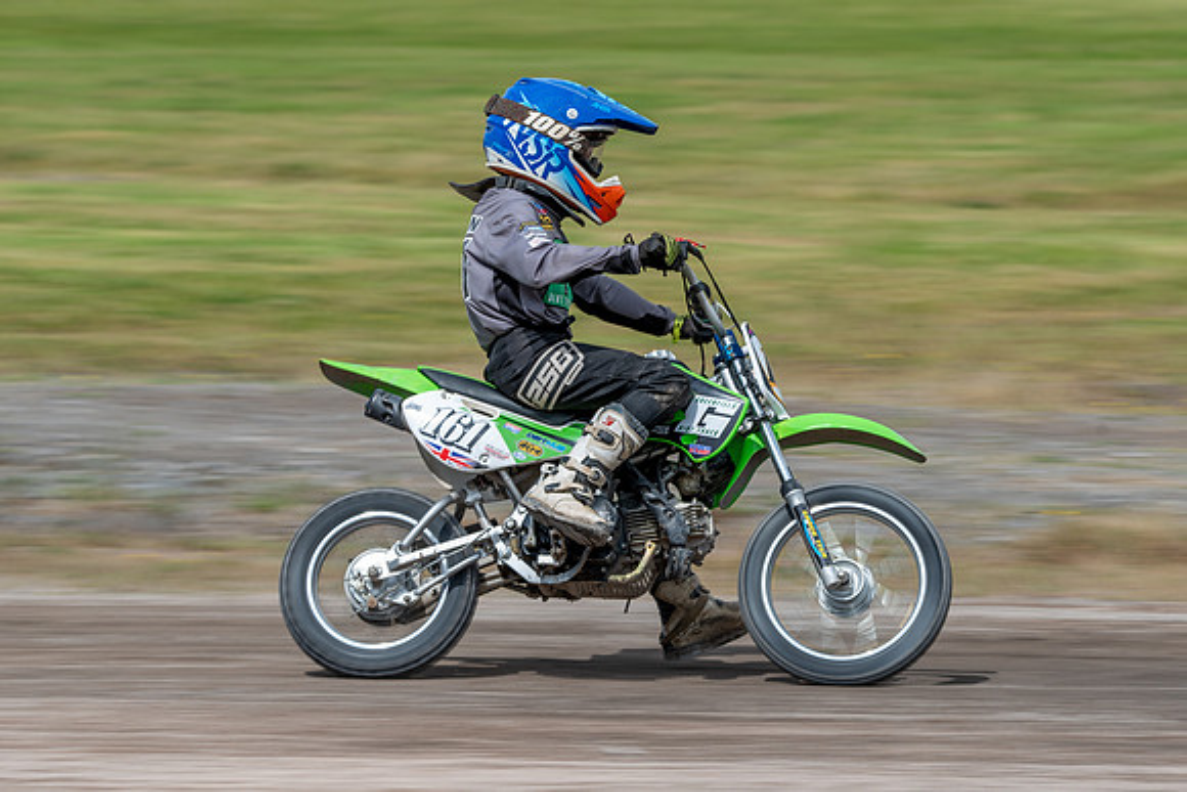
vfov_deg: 4.4
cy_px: 358
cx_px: 656
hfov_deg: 6.6
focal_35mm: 311
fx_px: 10263
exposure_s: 1/160
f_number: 8
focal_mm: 240
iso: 100
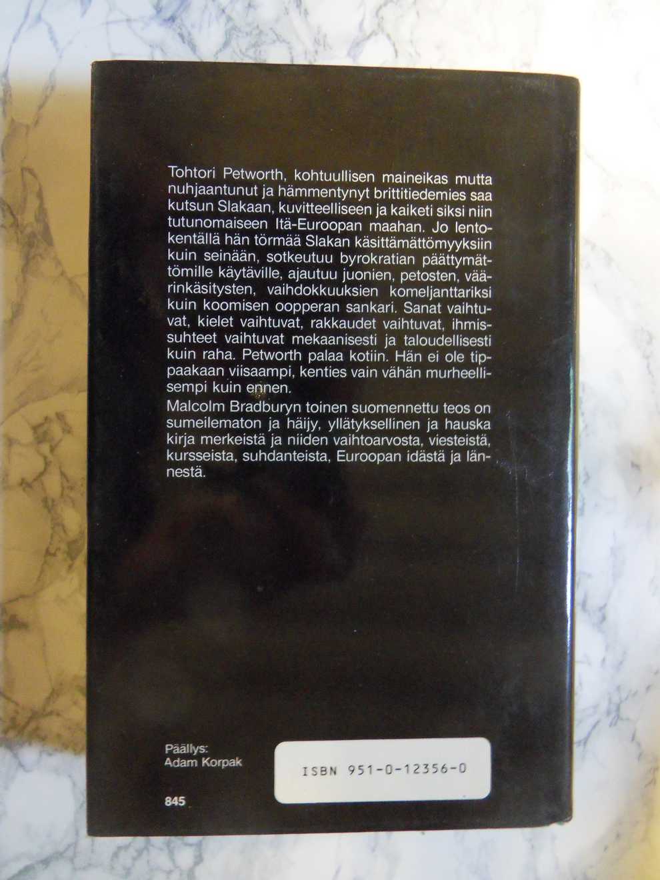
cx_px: 330
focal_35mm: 24
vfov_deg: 71.6
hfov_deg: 56.8
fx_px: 610
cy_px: 440
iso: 480
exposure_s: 1/10
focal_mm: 4.2
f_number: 3.3
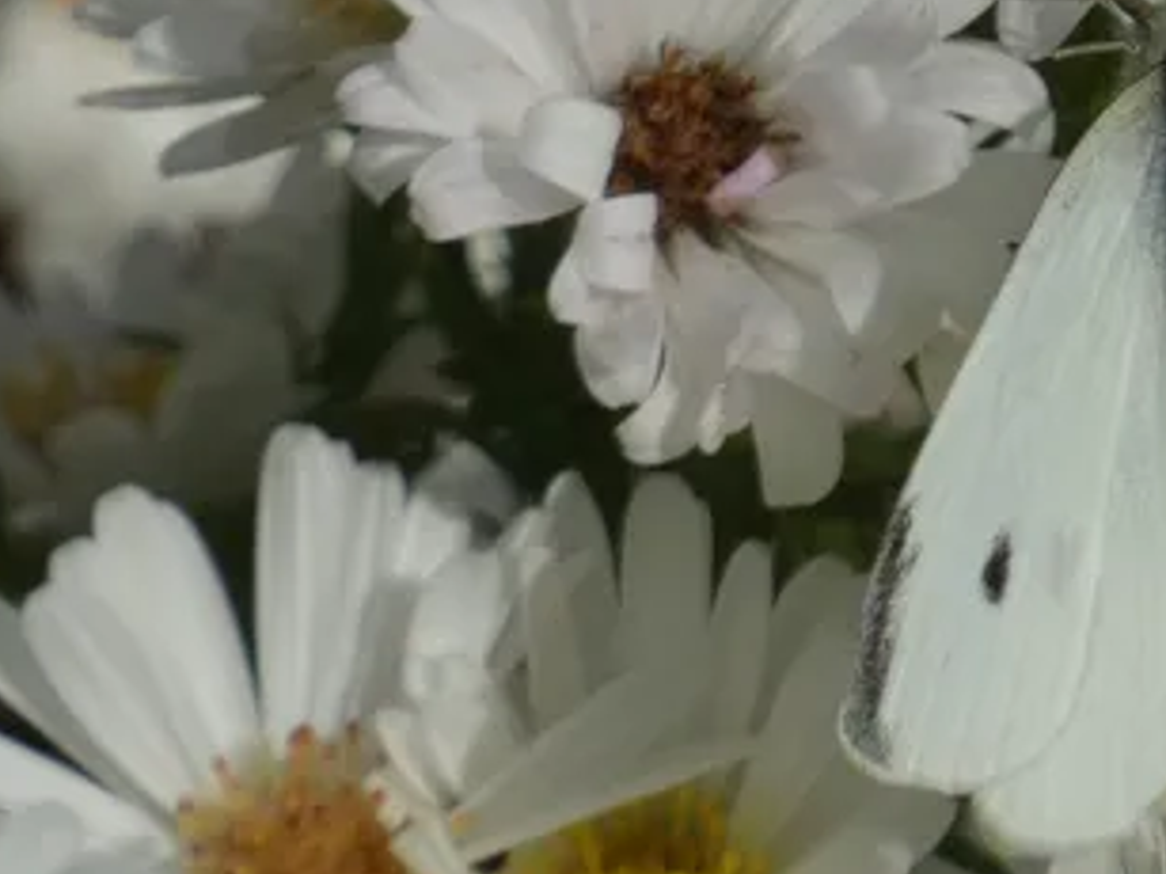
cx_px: 1181
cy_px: 380
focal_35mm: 1217
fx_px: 40977
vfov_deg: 1.2
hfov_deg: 1.6
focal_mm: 104.7
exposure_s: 1/800
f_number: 5.6
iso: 80
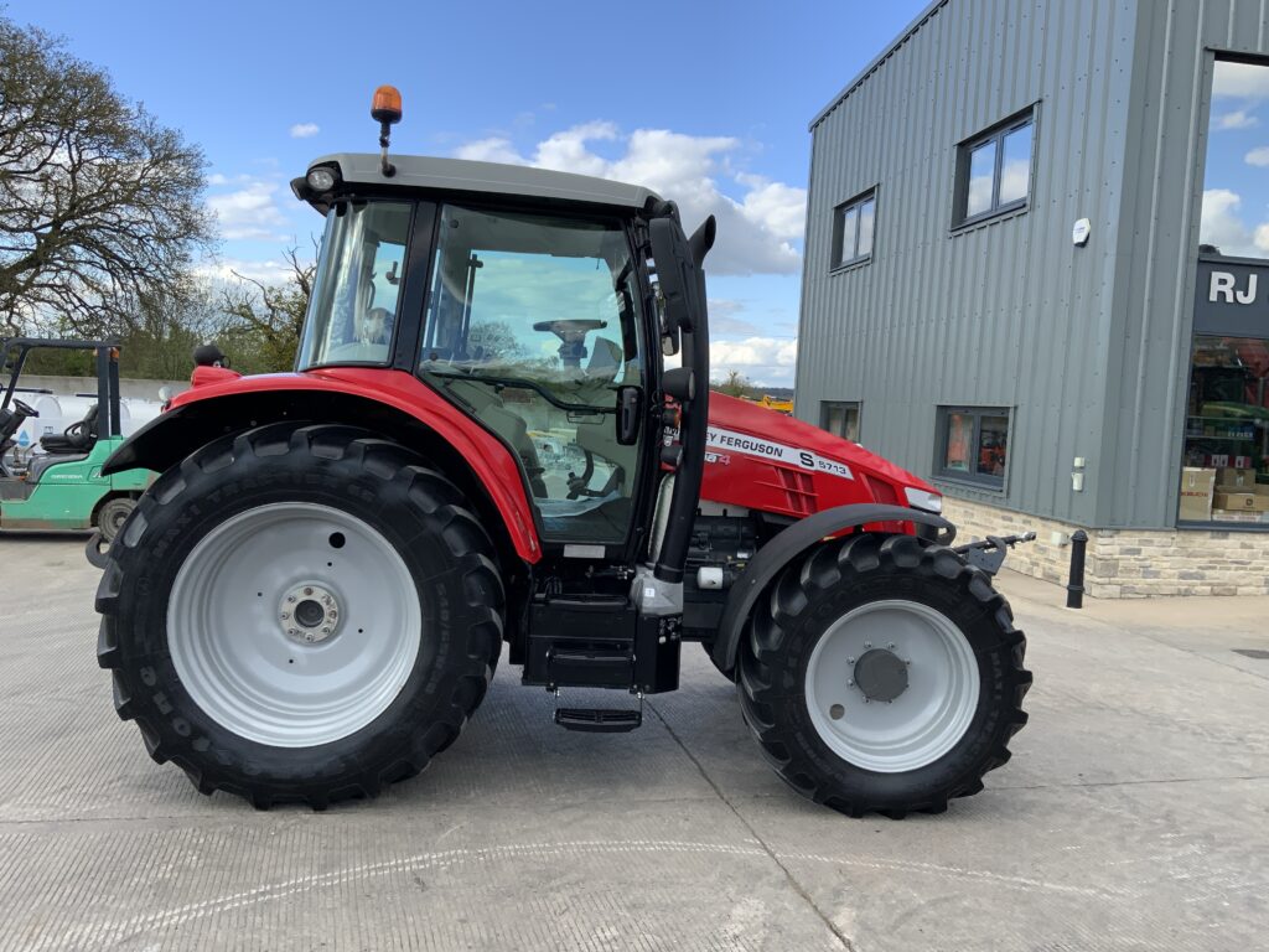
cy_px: 476
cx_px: 634
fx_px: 1063
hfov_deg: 61.7
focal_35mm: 29
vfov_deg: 48.2
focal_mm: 3
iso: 16
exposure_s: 1/642
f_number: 1.8
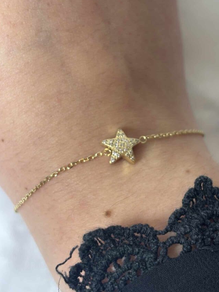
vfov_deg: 30.7
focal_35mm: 63
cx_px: 132
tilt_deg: -78.0
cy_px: 129
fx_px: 531
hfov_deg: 23.3
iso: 25
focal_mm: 5.96
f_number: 1.6
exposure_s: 1/50
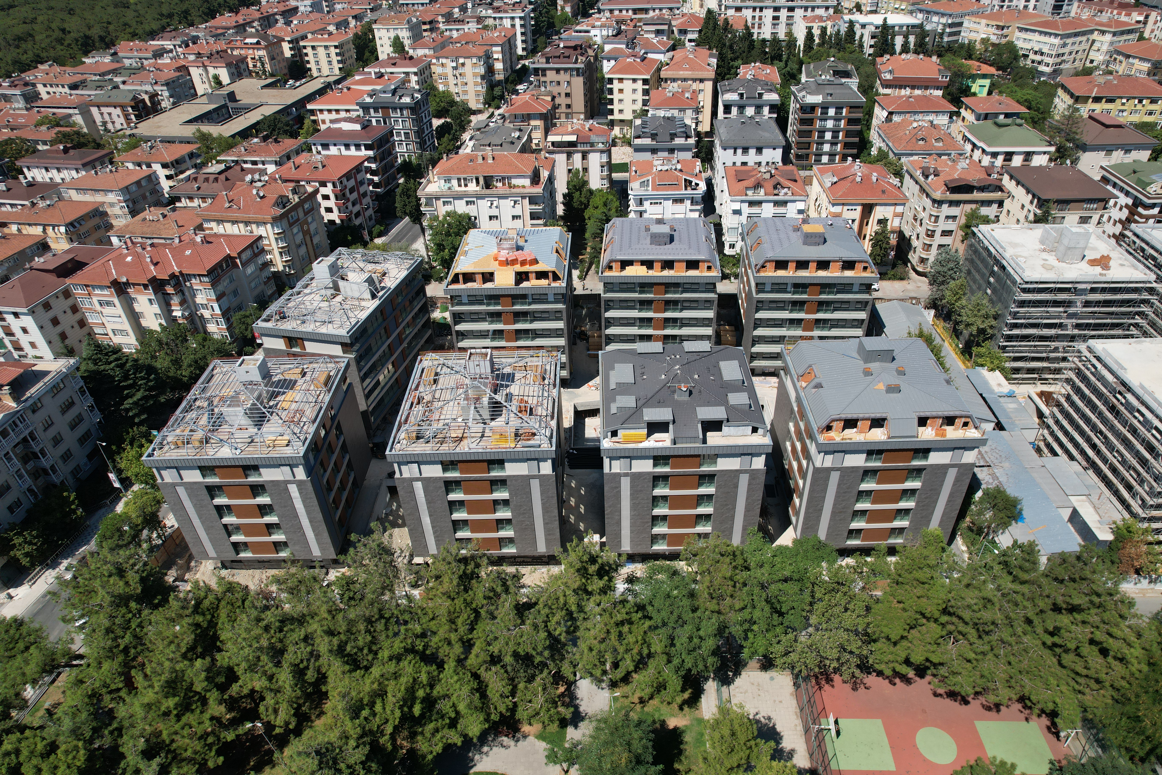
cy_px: 388
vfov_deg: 57.2
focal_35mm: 22
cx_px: 581
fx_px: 710
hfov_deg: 78.6
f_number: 2.8
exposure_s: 1/320
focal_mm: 8.38
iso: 100
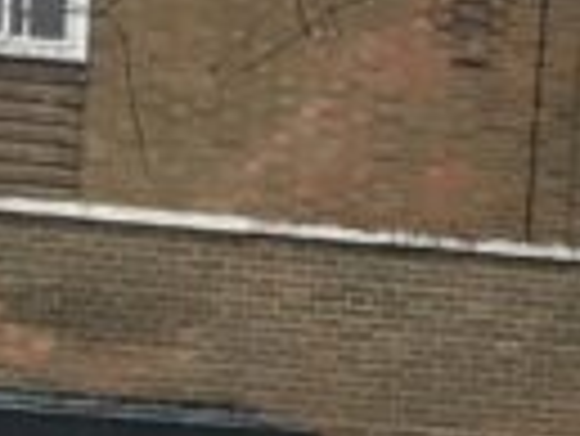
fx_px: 3857
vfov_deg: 5.9
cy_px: 1398
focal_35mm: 230
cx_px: 49
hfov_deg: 8.6
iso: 40
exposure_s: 1/17
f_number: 2.2
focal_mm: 4.15
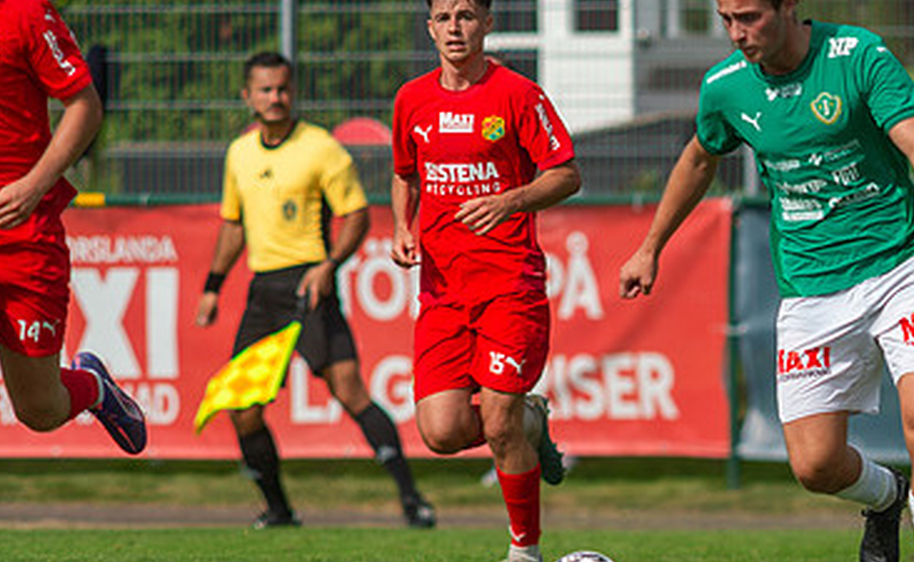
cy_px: 387
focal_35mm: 1024
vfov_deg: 1.3
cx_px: 812
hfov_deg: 2.1
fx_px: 25391
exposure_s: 1/1600
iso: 160
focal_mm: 420
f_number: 4.5
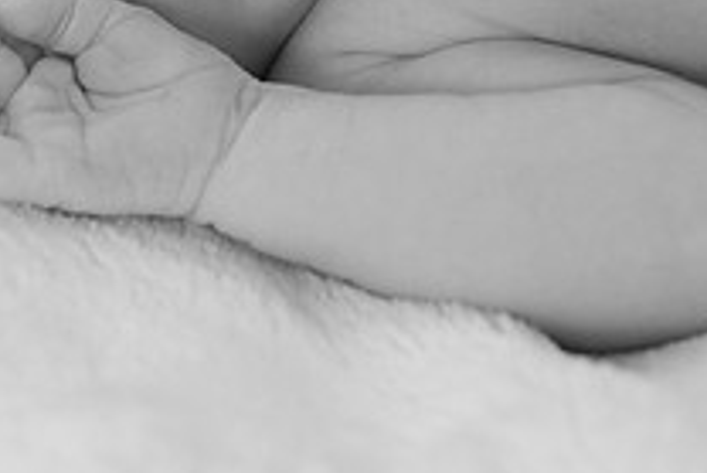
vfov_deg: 8.8
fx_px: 3007
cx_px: 269
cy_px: -151
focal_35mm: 153
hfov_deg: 13.4
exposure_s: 1/160
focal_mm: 36.5
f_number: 4
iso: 800
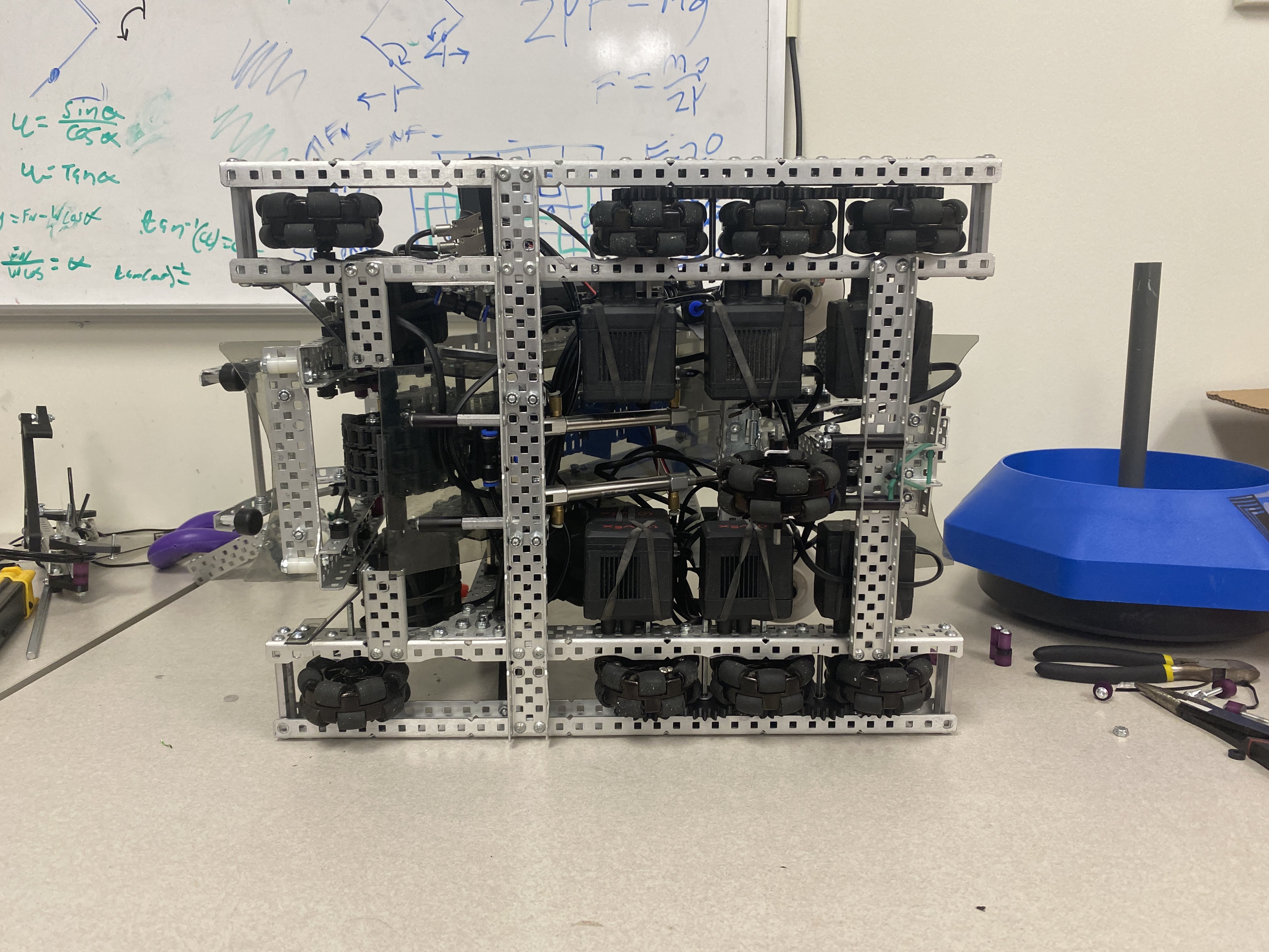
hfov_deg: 67.3
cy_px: 476
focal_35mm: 26
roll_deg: +0.4
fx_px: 953
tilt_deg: -9.3
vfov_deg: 53.1
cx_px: 634
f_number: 1.8
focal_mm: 4.25
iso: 125
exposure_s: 1/60
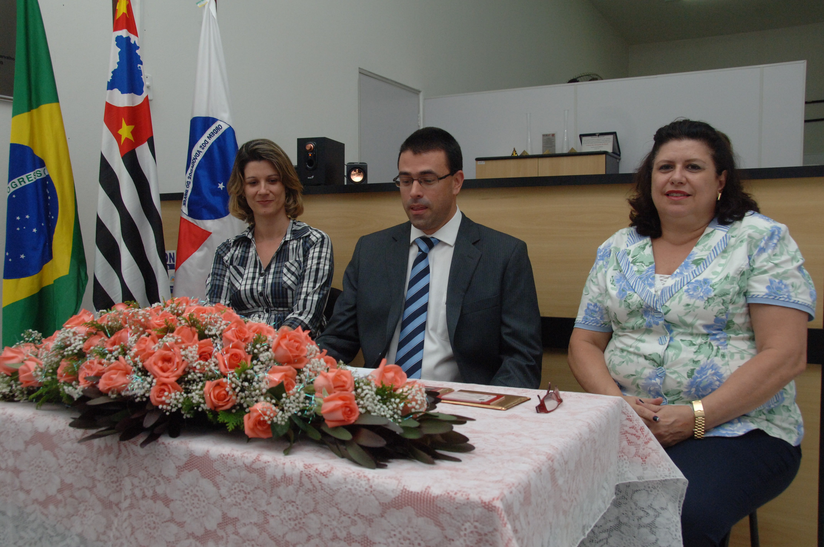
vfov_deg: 39.9
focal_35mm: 33
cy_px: 274
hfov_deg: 57.3
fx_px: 754
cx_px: 412
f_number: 6.3
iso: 800
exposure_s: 1/250
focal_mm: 22
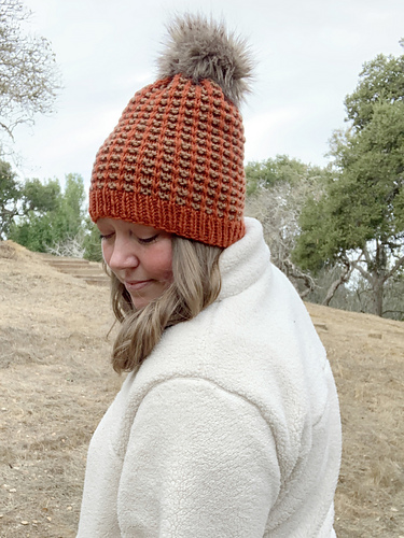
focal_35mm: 32
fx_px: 498
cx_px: 202
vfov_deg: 56.8
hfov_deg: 44.2
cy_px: 269
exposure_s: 1/240
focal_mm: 2.87
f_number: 2.2
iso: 16
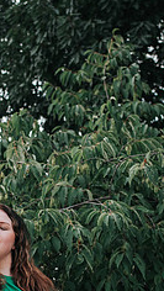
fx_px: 695
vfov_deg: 23.4
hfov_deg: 13.4
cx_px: 44
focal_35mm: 90
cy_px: 225
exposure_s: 1/1000
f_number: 3.2
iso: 800
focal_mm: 35
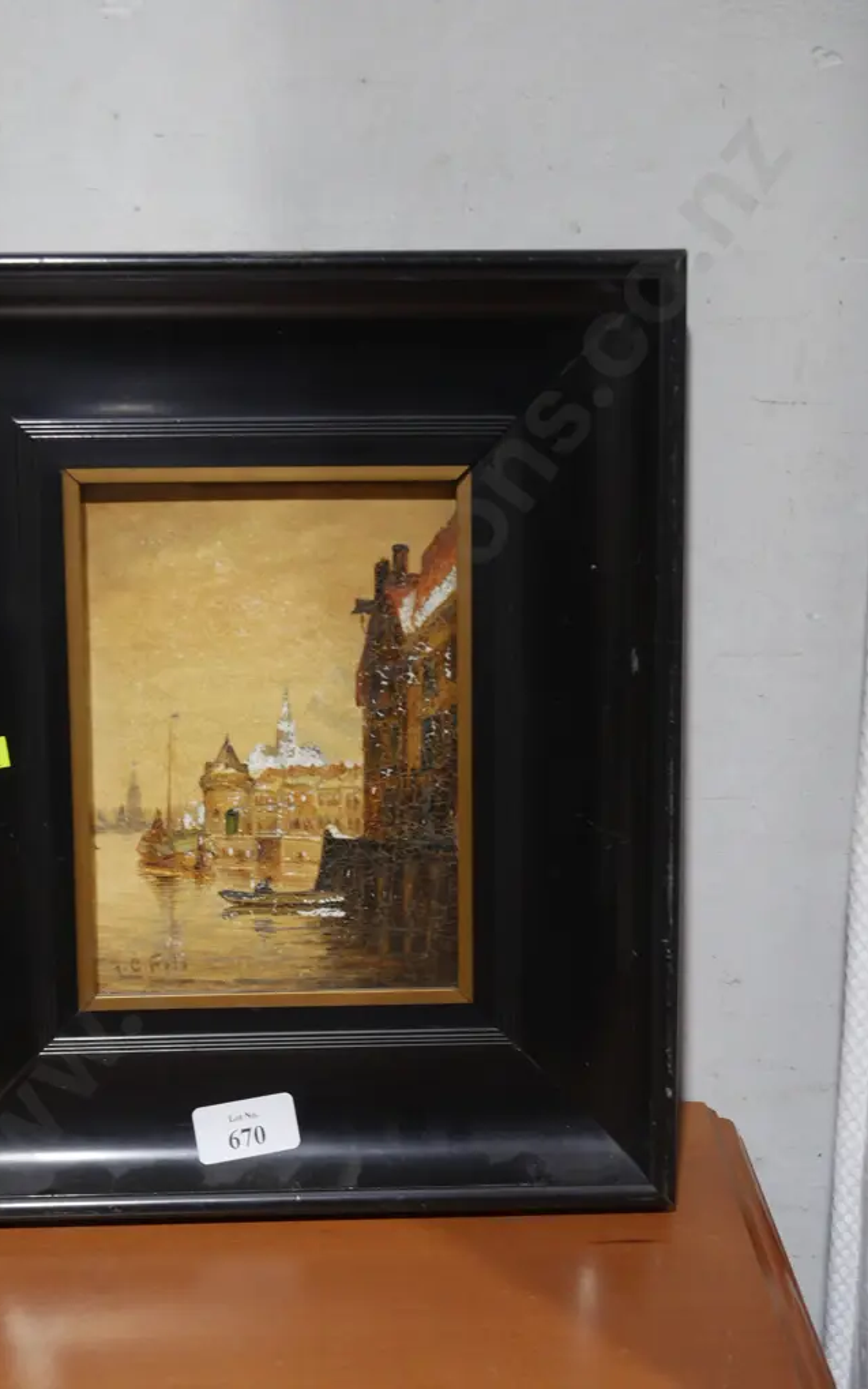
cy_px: 692
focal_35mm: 49
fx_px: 1854
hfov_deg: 26.3
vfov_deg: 41.1
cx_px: 353
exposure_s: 1/60
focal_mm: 23
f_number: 5.1
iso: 640
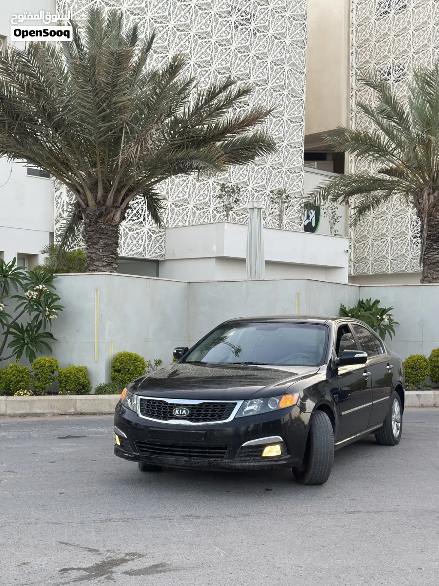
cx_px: 220
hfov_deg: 30.3
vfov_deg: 39.7
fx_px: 812
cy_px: 293
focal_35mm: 48
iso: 80
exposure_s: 1/431
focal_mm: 6.86
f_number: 1.78
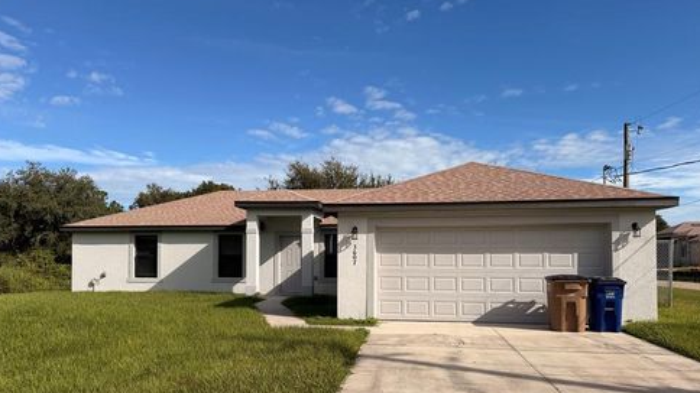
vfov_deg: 42.5
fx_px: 501
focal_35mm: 27
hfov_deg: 69.9
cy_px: 248
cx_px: 351
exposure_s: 1/6711
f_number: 1.78
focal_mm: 6.76
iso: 80
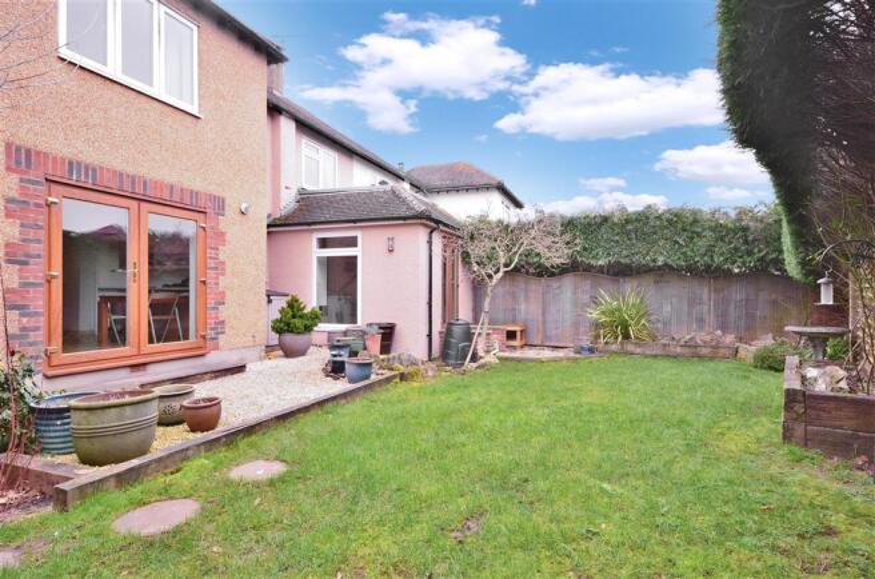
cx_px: 438
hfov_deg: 85.6
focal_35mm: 20
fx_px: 473
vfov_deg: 62.9
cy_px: 290
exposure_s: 1/15
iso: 640
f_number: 11
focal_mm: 13
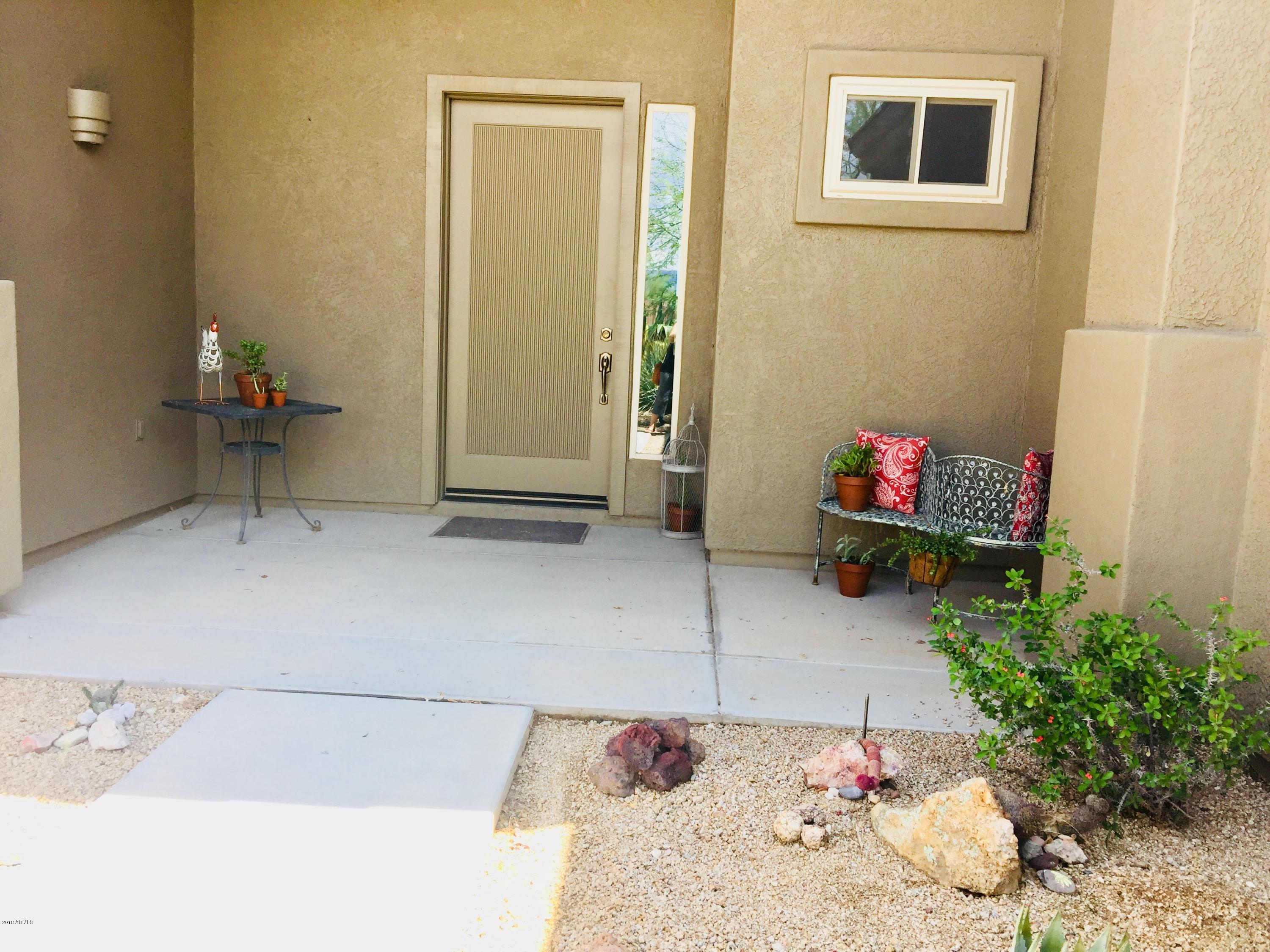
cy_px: 476
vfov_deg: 48.2
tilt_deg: -6.9
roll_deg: -3.8
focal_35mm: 29
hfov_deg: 61.7
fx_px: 1064
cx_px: 635
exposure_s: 1/291
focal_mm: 4.15
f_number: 2.2
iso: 32
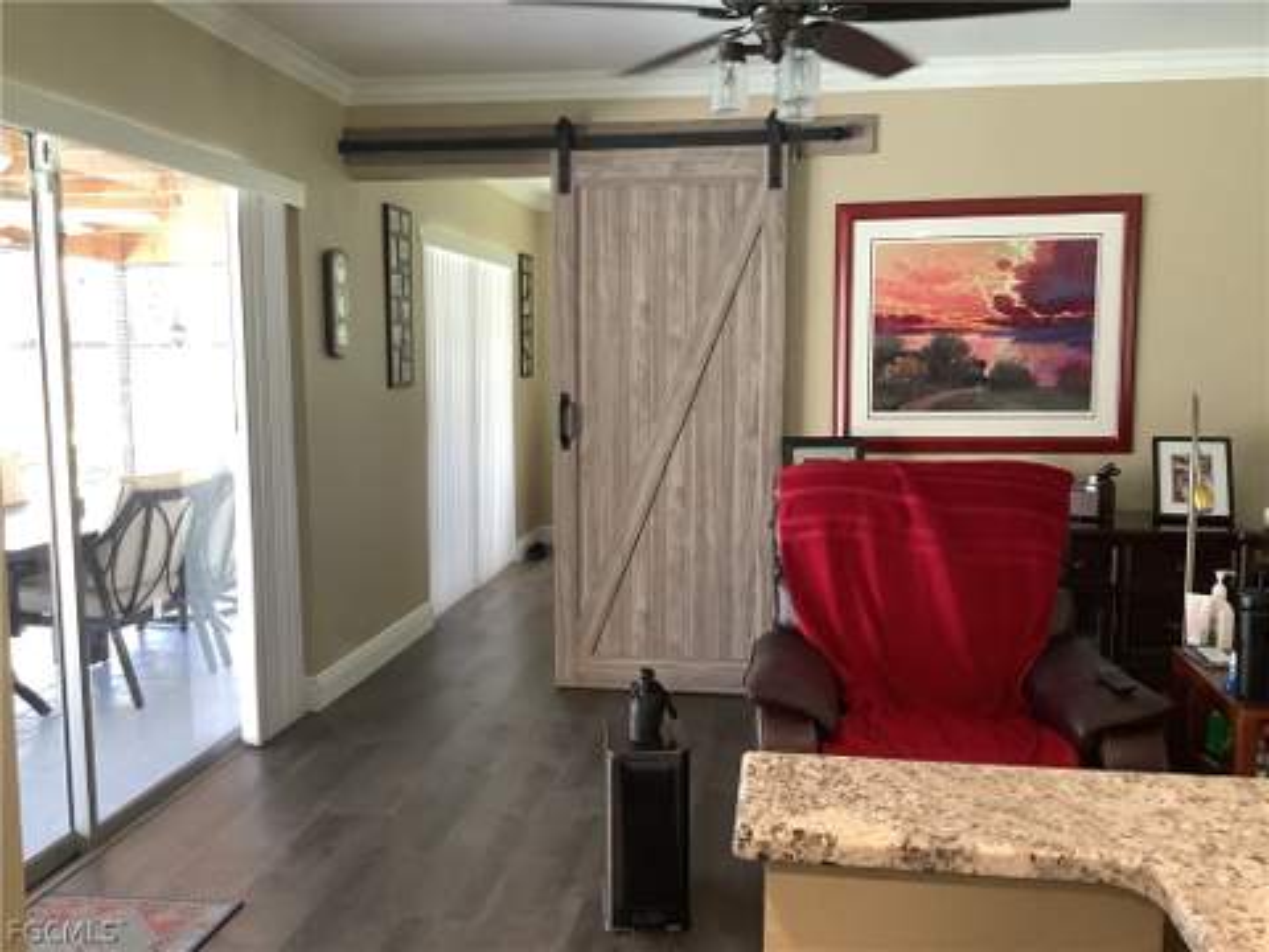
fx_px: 1136
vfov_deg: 45.4
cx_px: 634
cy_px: 476
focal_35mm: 31
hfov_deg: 58.4
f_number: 2.4
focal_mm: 3.3
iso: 200
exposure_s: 1/60
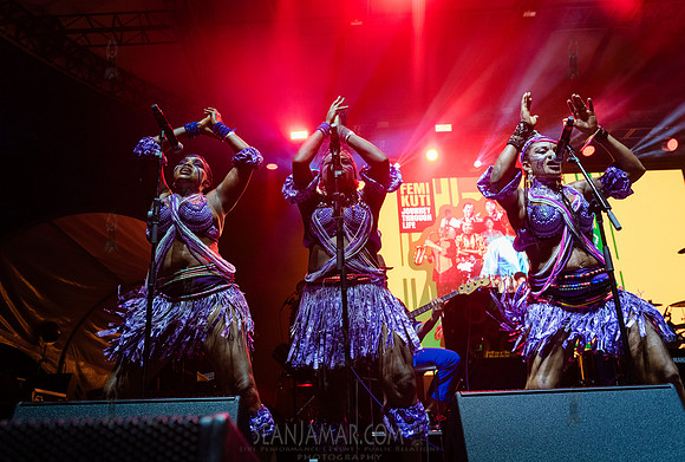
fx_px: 589
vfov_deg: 42.8
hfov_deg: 60.3
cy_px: 236
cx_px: 320
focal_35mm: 31
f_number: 4
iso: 4000
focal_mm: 29
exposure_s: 1/500
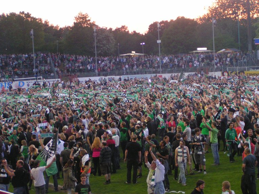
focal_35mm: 96
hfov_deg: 20.4
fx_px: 719
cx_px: 130
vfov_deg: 15.4
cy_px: 102
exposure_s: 1/60
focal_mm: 13.9
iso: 200
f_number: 3.2
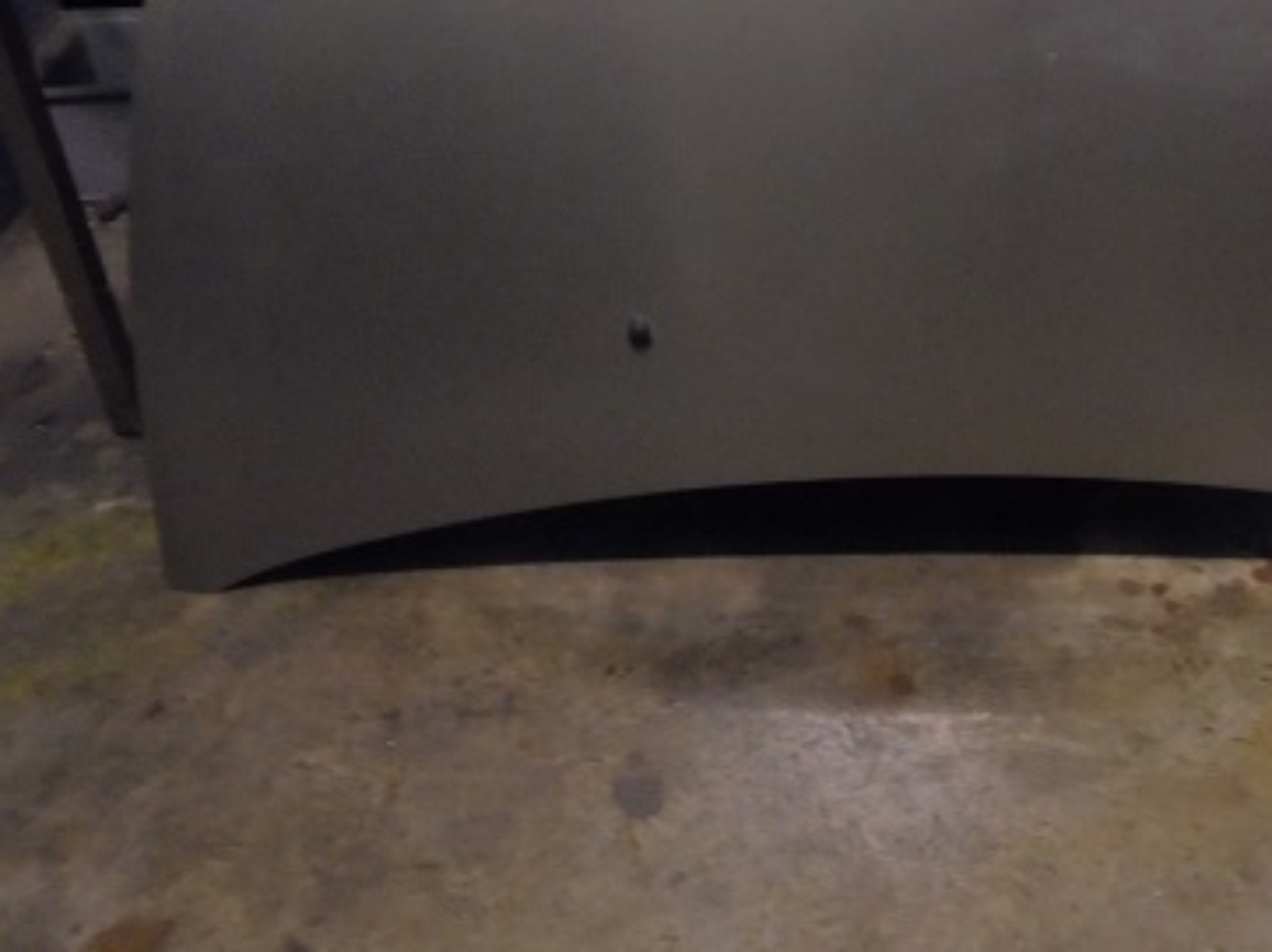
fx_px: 1506
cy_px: 214
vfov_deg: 34.2
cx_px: 936
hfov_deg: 44.4
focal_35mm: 41
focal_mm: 4.6
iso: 400
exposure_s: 1/6
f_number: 3.5
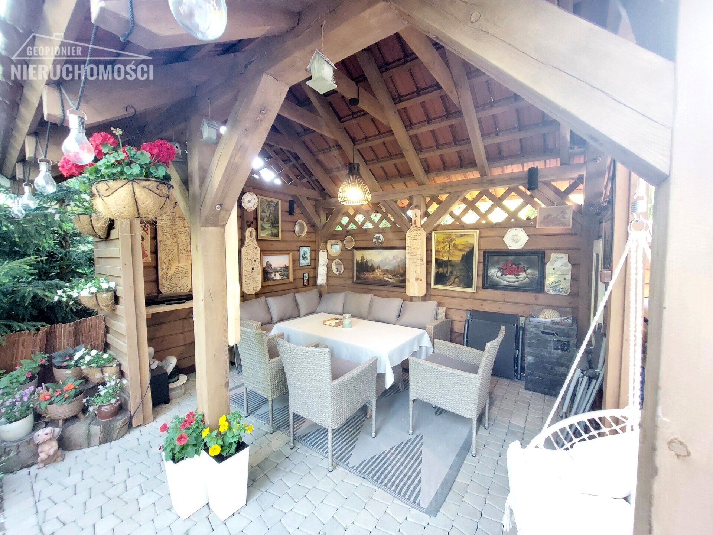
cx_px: 356
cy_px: 268
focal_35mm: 13
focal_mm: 1.74
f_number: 2.2
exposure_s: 1/25
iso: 640
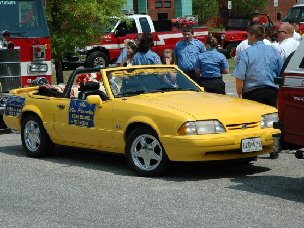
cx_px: 139
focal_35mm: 116
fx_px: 1019
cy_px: 112
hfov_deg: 17.0
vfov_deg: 12.8
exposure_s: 1/400
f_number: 10
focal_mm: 70
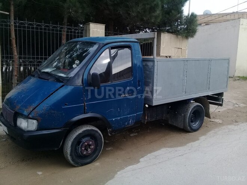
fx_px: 221
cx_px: 124
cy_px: 92
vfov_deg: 45.4
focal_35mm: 31
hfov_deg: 58.4
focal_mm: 3.3
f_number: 2.2
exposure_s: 1/498
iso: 64
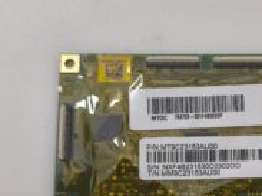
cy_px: 134
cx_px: 205
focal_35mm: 67
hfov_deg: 28.4
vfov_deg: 21.8
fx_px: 507
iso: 400
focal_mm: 6.57
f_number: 1.6
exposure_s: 1/50
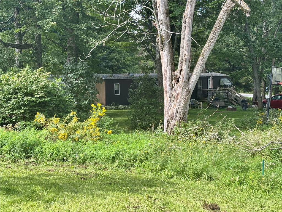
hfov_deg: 36.8
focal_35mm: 52
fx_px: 424
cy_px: 106
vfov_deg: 28.0
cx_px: 141
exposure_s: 1/488
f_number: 1.6
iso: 32
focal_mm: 5.96
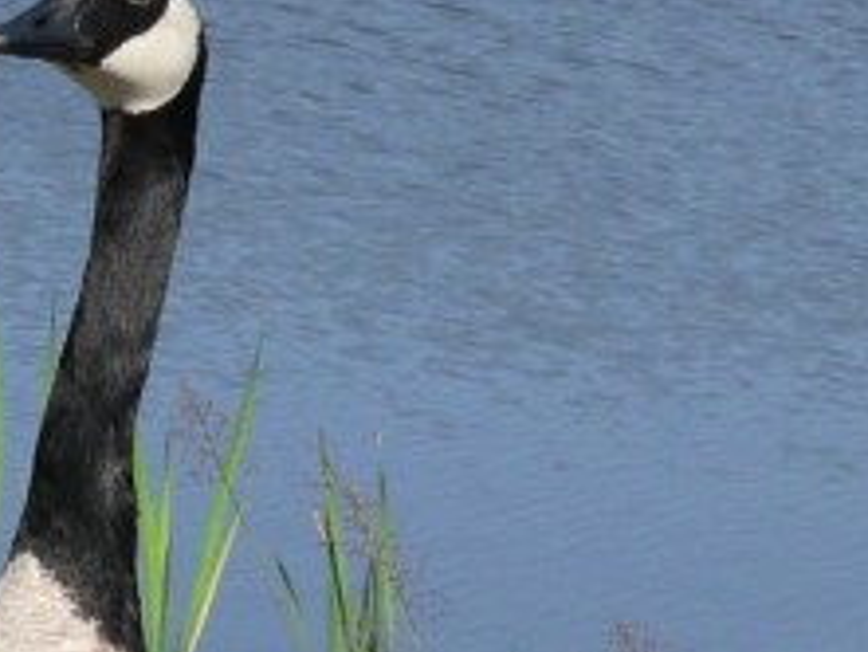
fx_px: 9157
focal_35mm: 365
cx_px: -122
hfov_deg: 5.4
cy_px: 746
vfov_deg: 4.1
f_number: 4.6
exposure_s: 1/500
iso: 80
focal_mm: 20.9
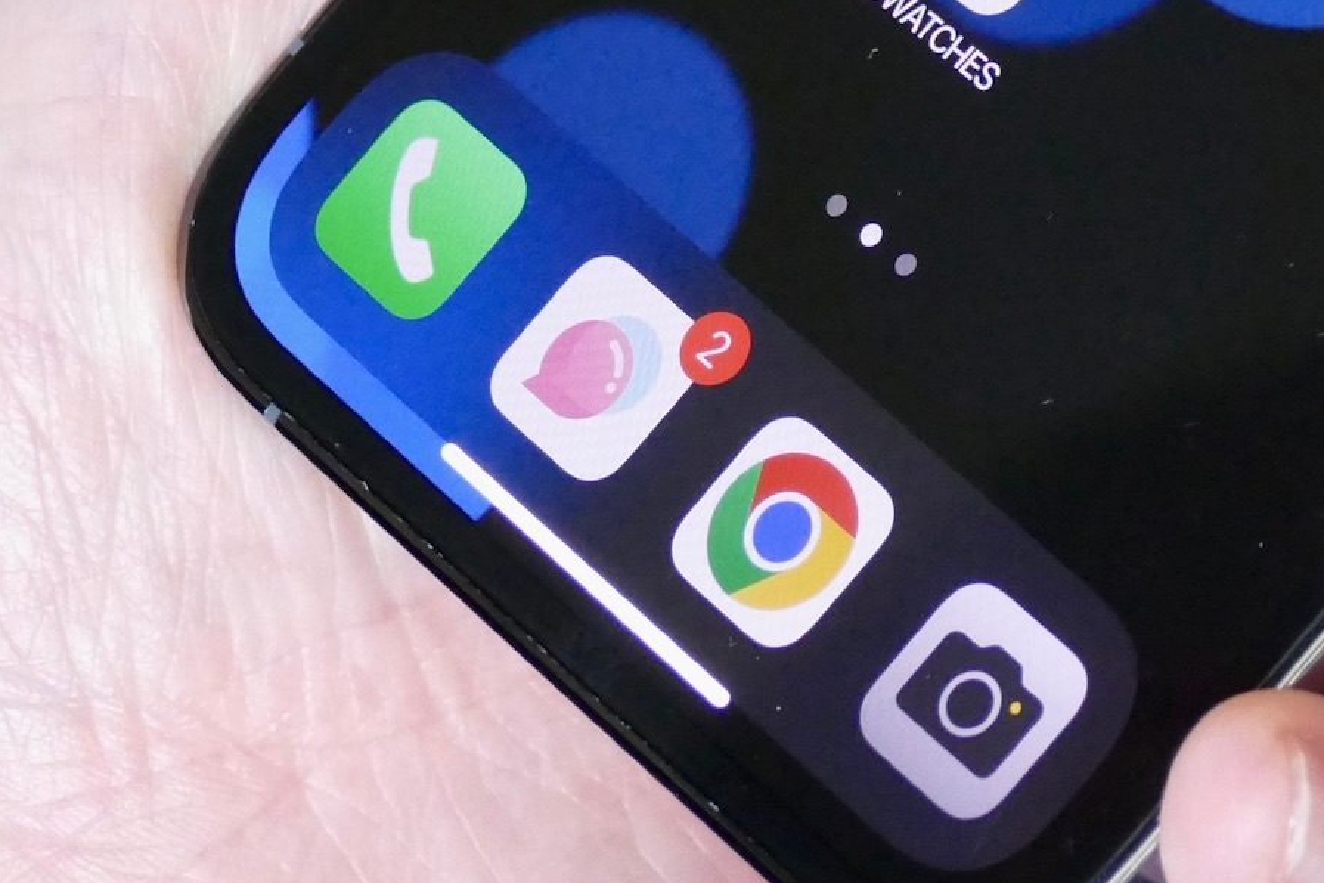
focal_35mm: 281
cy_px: -344
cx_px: 1560
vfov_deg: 4.9
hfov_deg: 7.3
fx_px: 10334
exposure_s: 1/30
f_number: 4.5
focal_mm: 30.68
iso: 1600
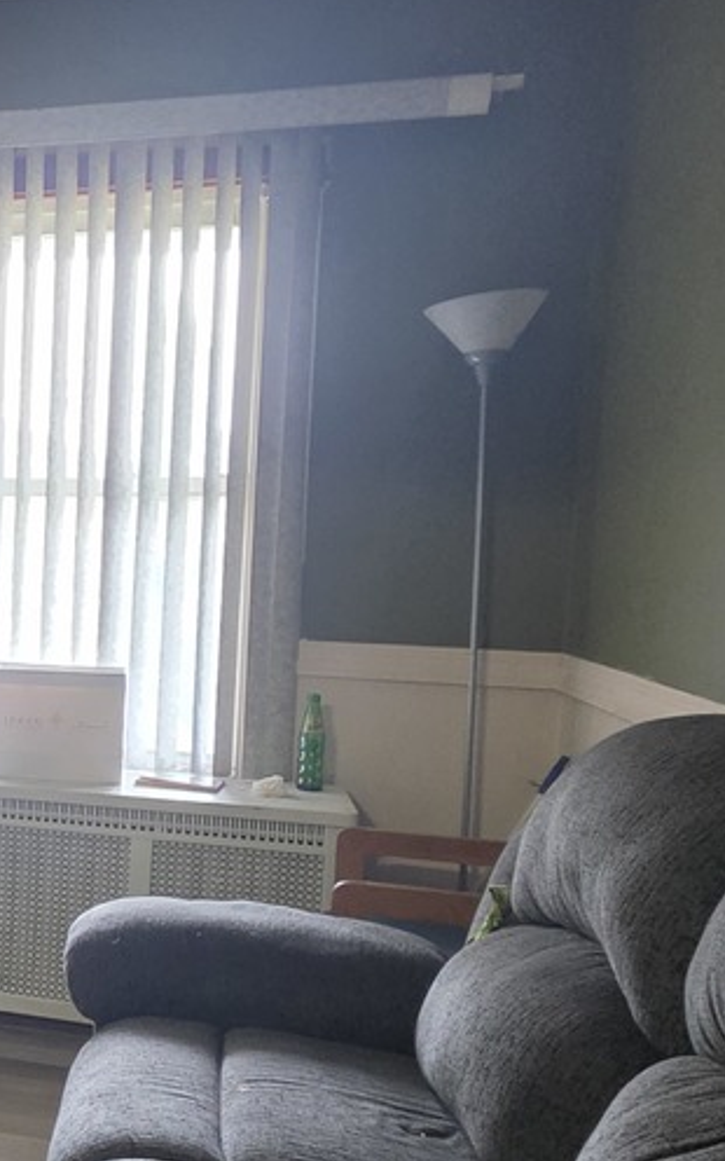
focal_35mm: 40
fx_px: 1265
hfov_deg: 25.7
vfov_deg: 49.2
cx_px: -299
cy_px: 632
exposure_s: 1/60
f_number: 1.9
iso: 500
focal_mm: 2.2
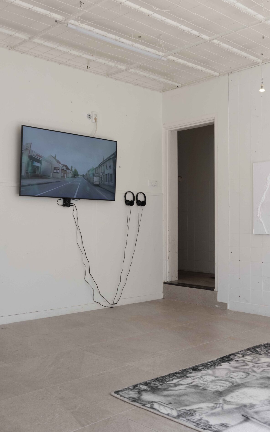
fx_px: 471
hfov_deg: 31.9
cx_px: 157
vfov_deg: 49.3
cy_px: 214
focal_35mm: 40
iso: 640
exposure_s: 1/125
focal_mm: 35
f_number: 8
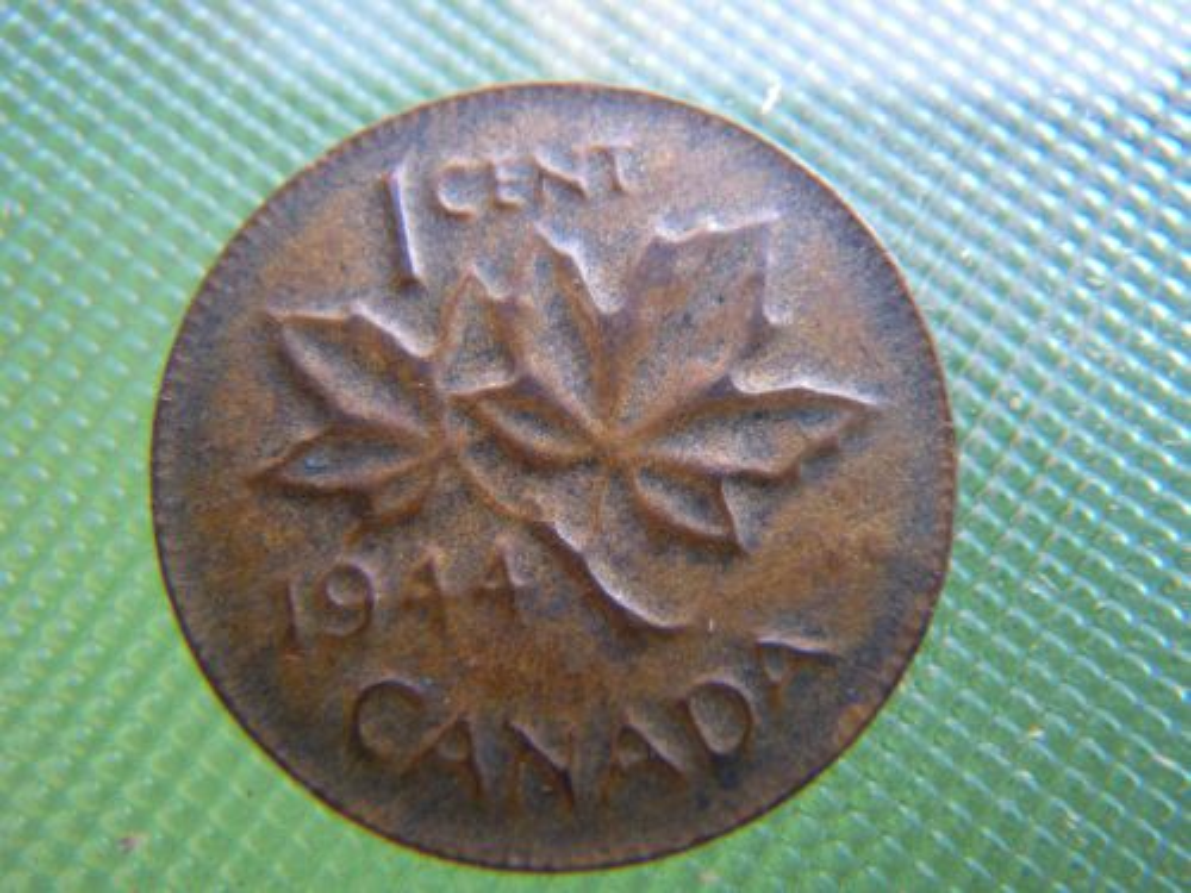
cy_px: 446
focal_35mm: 34
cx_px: 596
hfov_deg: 54.0
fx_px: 1170
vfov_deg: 41.8
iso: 250
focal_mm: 6.1
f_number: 3.8
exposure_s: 1/50
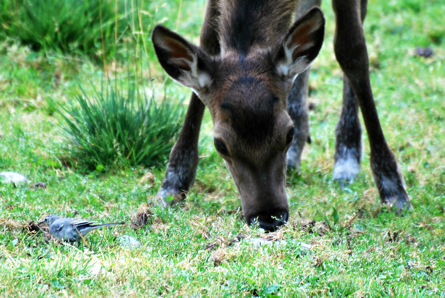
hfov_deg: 4.6
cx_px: 222
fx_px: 5569
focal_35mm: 450
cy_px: 149
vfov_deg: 3.1
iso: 280
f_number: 5.6
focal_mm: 300
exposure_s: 1/125
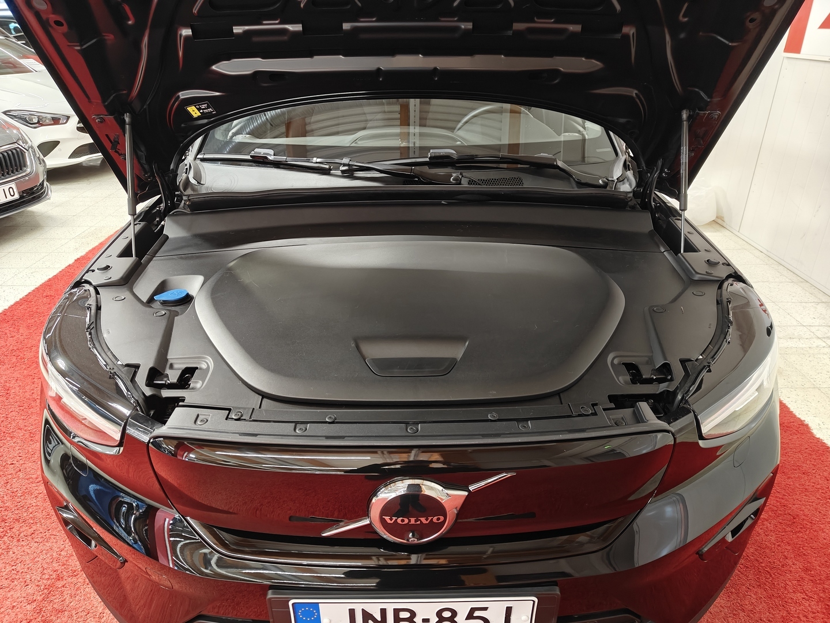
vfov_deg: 56.8
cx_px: 415
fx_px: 575
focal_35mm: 24
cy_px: 312
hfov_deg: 71.6
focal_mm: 5.59
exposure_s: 1/50
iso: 125
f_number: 1.8
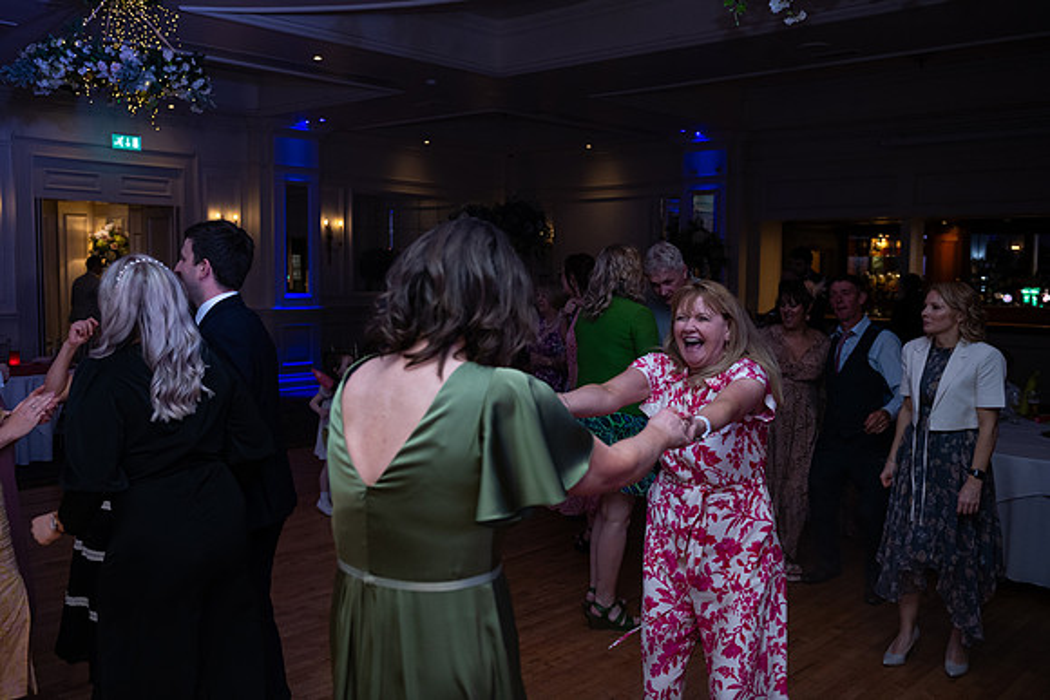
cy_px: 350
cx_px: 525
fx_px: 992
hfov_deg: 55.8
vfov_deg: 38.9
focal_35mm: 34
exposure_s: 1/160
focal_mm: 34
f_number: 3.5
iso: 640
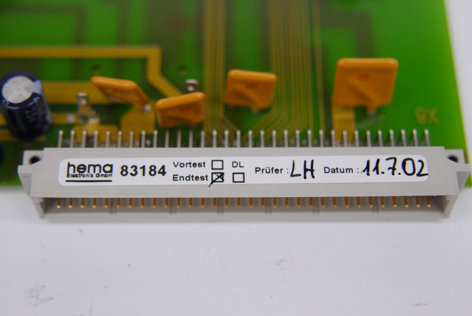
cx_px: 236
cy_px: 158
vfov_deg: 18.2
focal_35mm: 75
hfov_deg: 27.0
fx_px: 985
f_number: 3.5
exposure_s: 1/160
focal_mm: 50
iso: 800
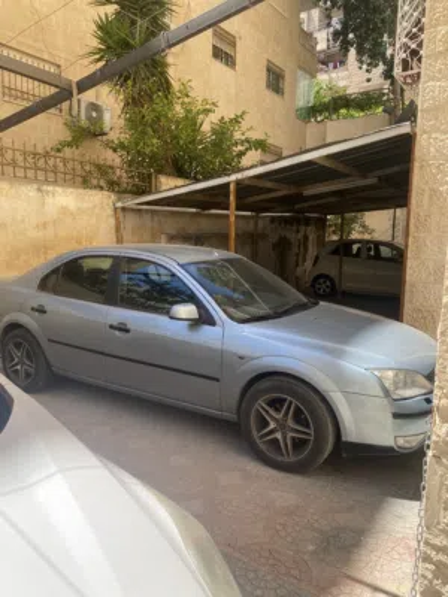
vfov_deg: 67.3
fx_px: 449
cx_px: 224
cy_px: 298
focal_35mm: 26
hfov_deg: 53.1
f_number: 1.8
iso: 32
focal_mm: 4.25
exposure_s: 1/839
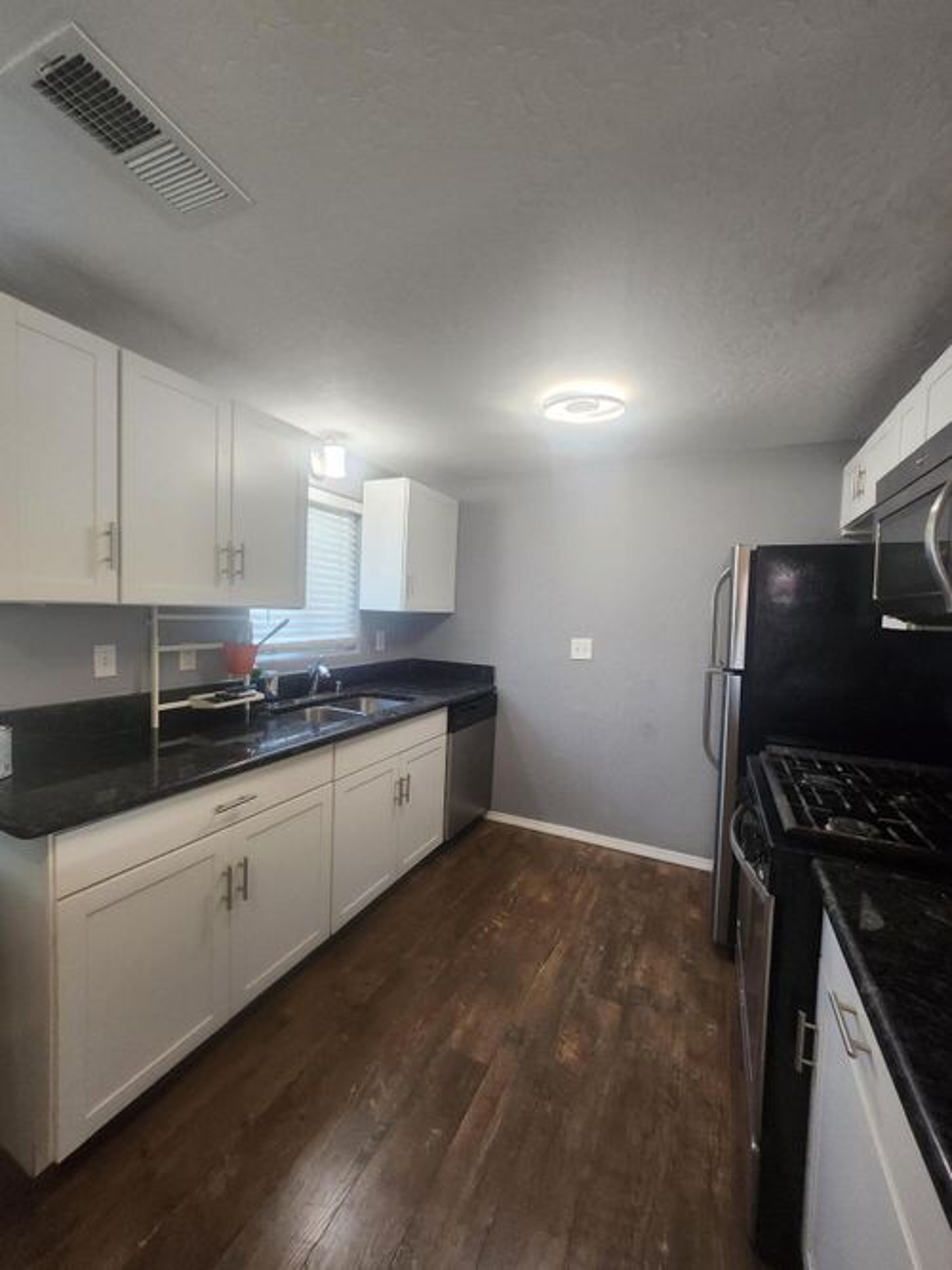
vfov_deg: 106.2
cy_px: 635
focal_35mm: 13
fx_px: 477
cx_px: 476
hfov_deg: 89.9
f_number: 2.2
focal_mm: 1.74
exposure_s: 1/60
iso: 320
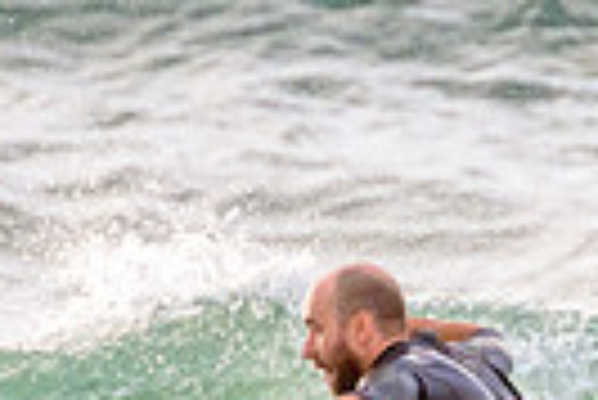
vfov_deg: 0.4
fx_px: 58135
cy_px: 546
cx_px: 301
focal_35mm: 3496
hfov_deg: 0.6
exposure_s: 1/2000
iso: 2500
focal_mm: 800
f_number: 11
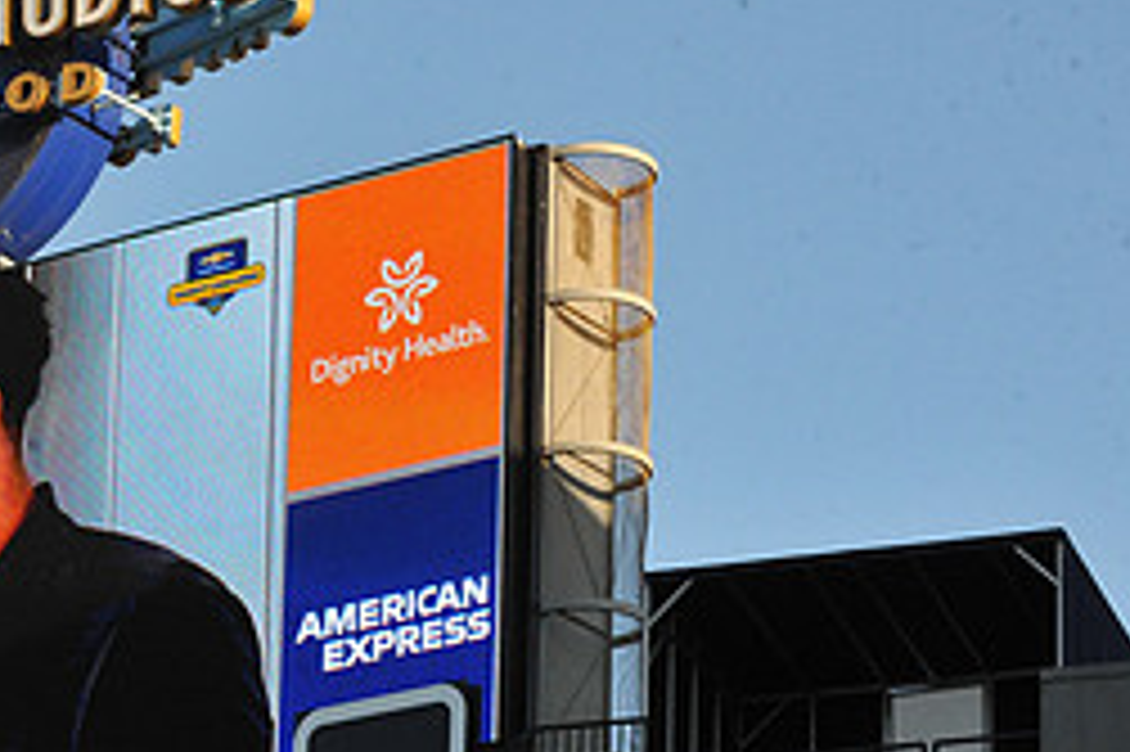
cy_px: 518
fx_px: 6242
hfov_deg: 10.2
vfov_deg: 6.9
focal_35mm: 199
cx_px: -144
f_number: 14
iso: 1600
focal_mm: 86
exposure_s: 1/800
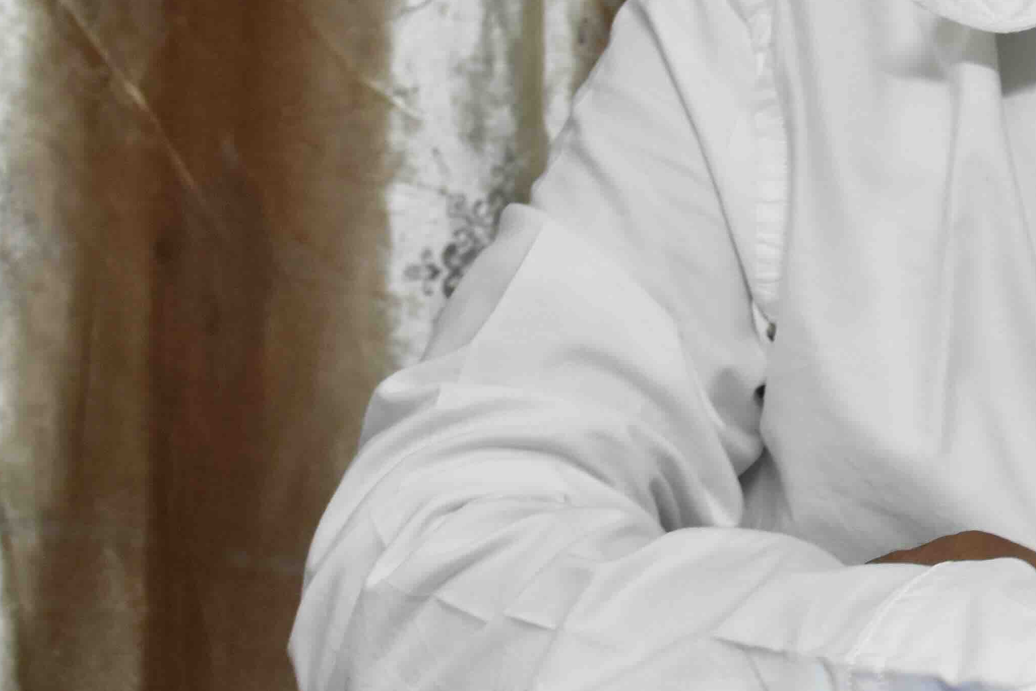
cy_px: 79
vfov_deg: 8.9
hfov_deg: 12.9
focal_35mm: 154
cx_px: 1307
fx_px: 4445
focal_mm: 35
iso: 1600
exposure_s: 1/40
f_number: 5.6
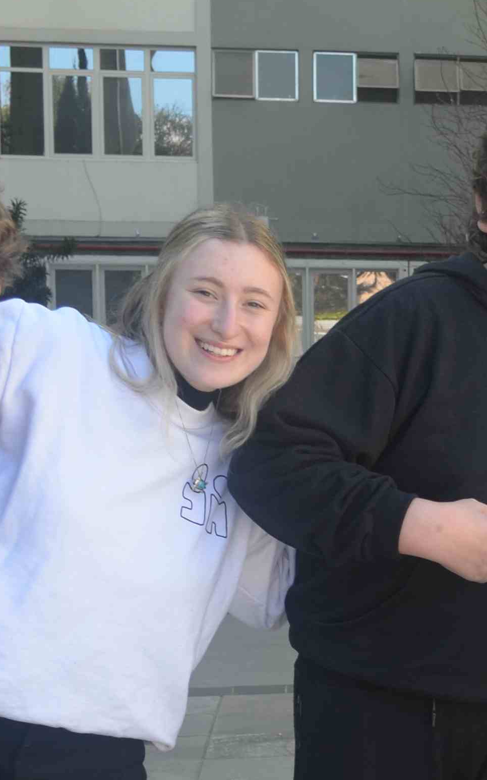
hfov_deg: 11.7
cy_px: 696
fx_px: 2273
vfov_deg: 19.1
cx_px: 730
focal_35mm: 107
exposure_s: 1/160
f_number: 6.3
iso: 200
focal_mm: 22
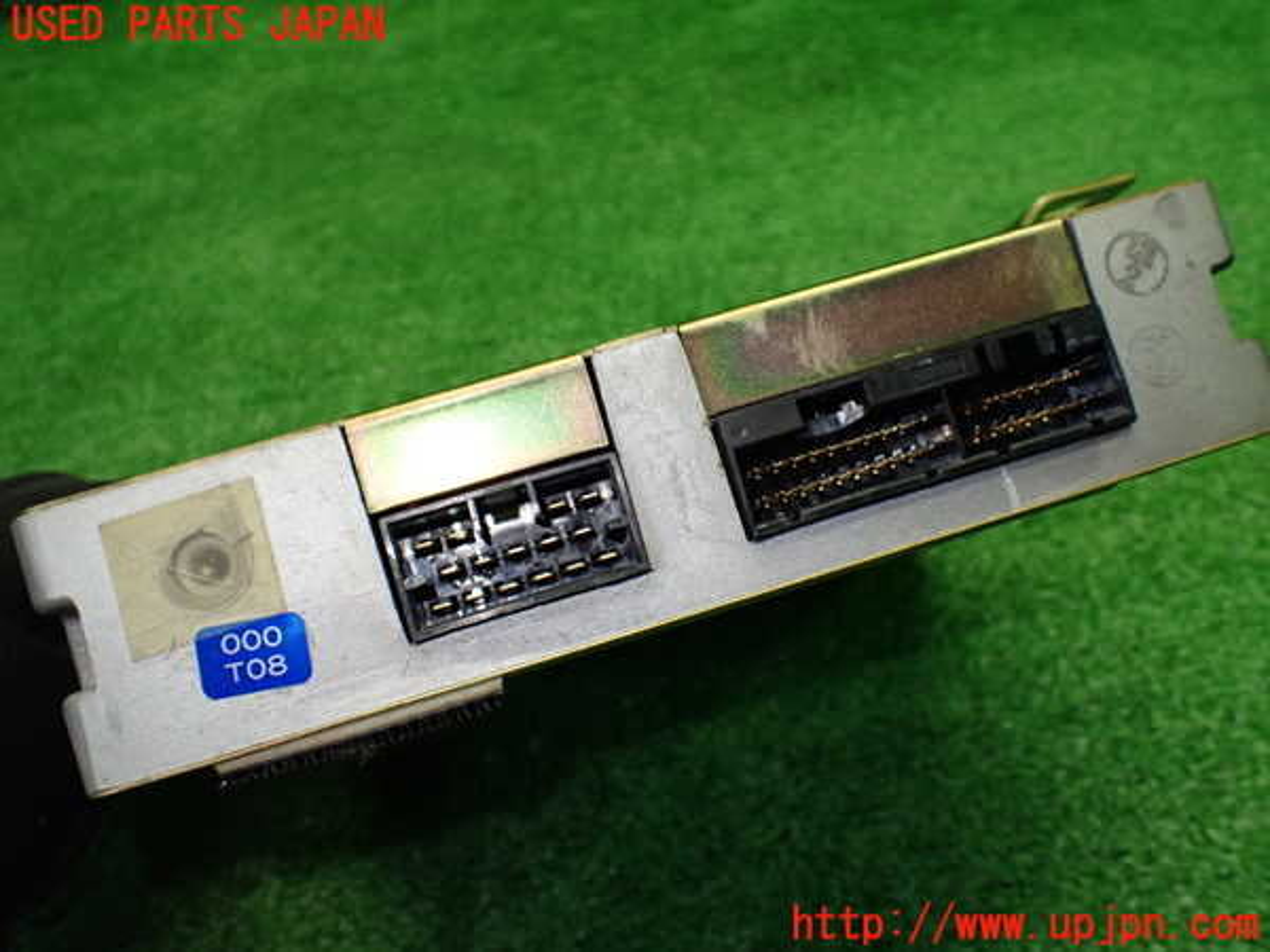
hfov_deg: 56.8
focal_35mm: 32
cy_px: 476
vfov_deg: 44.2
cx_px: 635
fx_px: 1174
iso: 400
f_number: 2.4
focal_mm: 5.79
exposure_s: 1/125
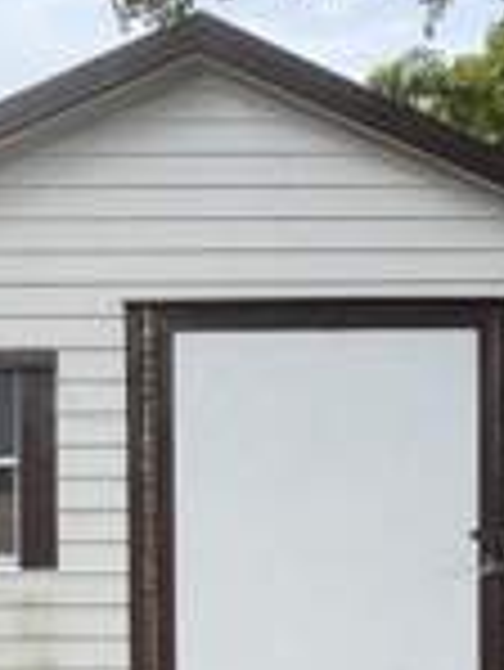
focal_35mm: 60
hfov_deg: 24.4
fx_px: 1163
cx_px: 238
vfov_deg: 31.5
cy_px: 513
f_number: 2.2
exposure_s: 1/149
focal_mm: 2.22
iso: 40
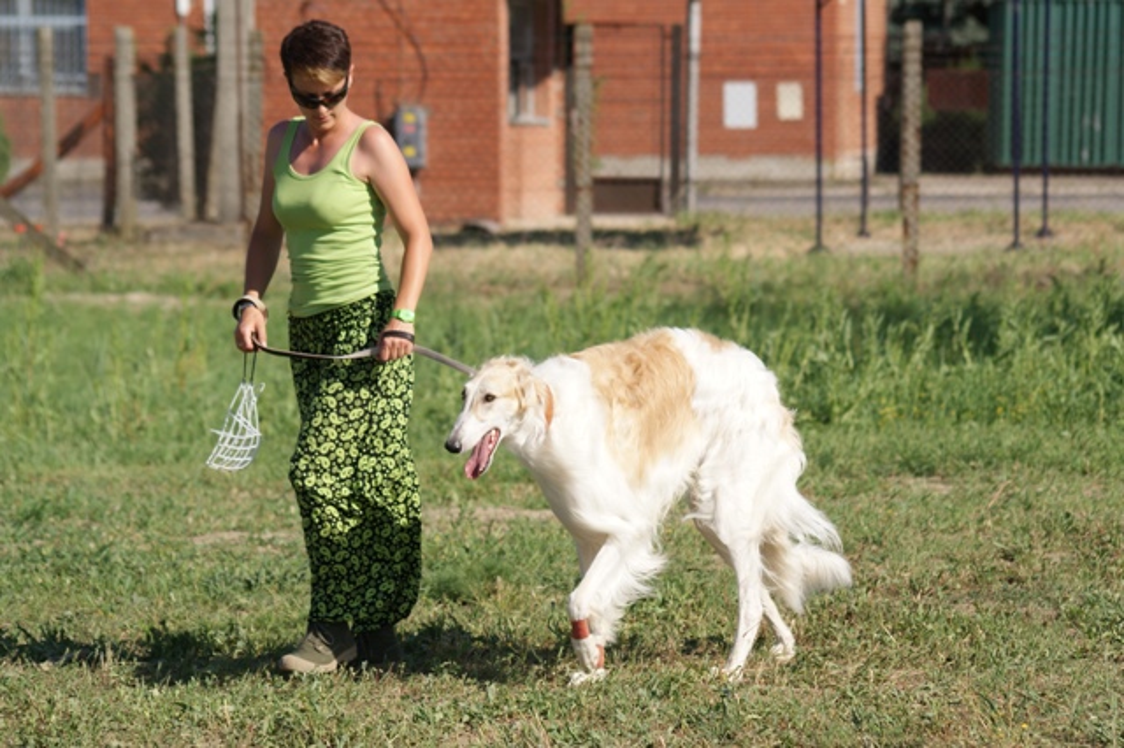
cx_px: 562
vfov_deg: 7.6
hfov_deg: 11.4
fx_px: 5617
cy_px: 374
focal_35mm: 180
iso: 100
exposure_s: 1/640
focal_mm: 120
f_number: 5.6
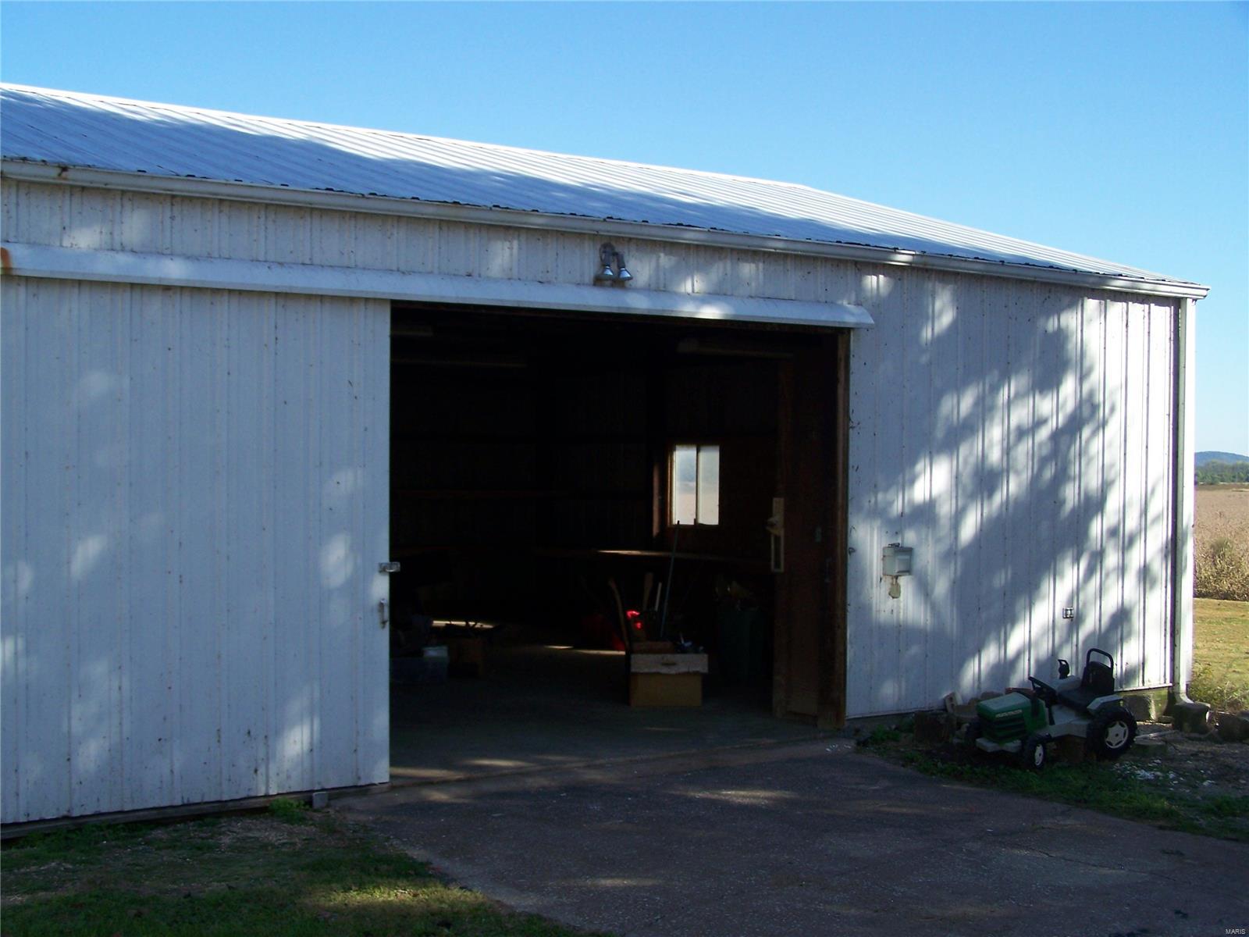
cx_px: 624
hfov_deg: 37.5
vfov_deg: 28.6
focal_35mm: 51
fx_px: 1840
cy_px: 468
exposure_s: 1/500
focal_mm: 8.5
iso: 64
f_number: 3
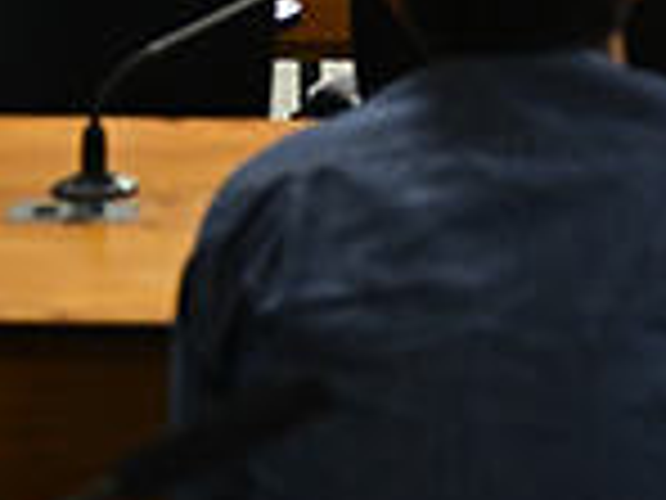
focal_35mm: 274
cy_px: -635
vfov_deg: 5.3
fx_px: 5272
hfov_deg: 7.0
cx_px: 1246
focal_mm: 49
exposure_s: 1/100
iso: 800
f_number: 3.2
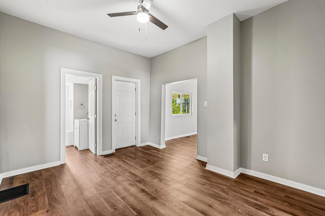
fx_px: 149
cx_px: 162
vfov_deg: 72.1
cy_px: 108
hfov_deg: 95.0
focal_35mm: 16
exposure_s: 1/15
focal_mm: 16.5
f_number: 8
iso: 400
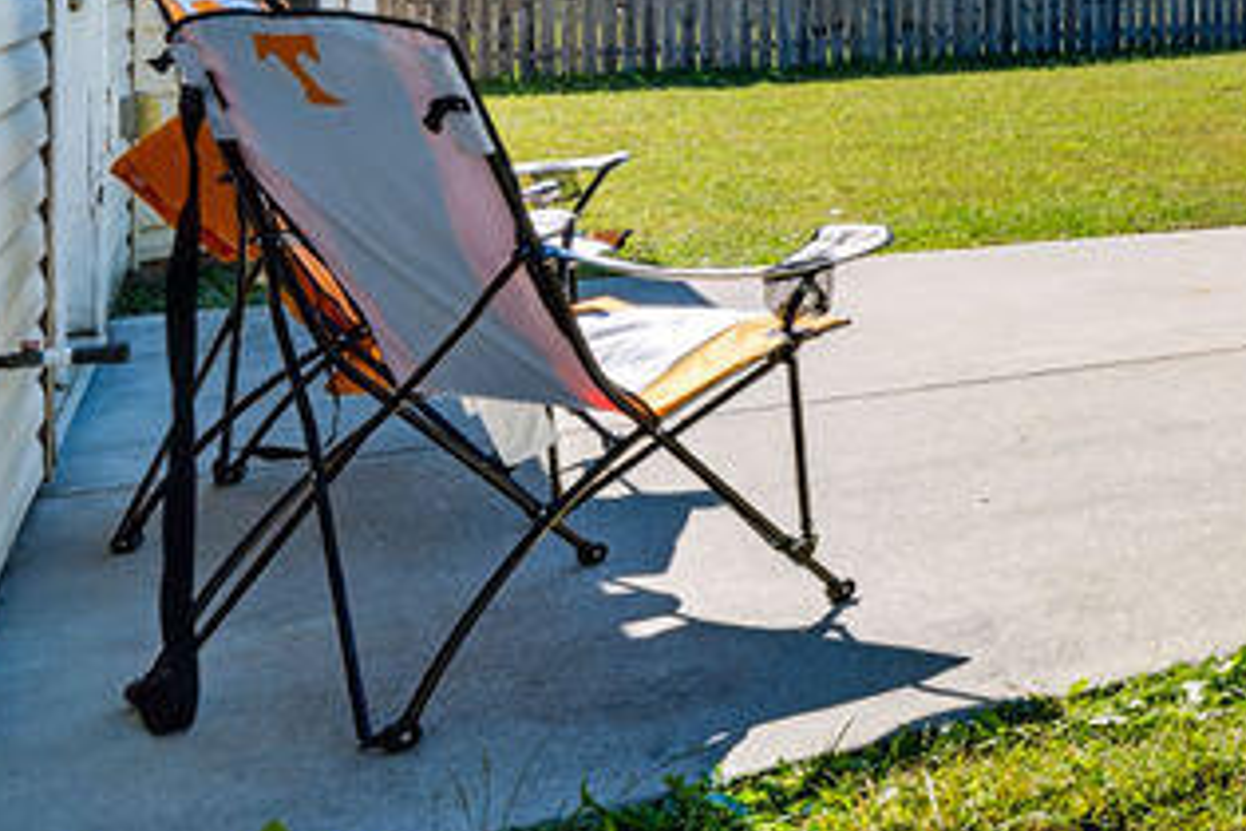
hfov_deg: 25.7
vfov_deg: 24.4
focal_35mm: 52
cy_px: -67
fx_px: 1800
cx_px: 1970
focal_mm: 16
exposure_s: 1/5000
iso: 500
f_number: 8
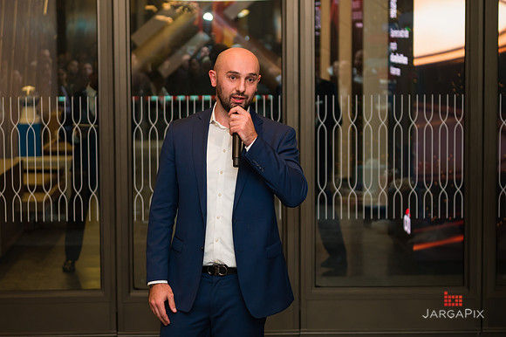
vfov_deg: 13.5
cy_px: 146
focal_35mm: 101
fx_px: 1425
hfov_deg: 20.1
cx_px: 253
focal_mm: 70
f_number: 3.2
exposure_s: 1/160
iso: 400
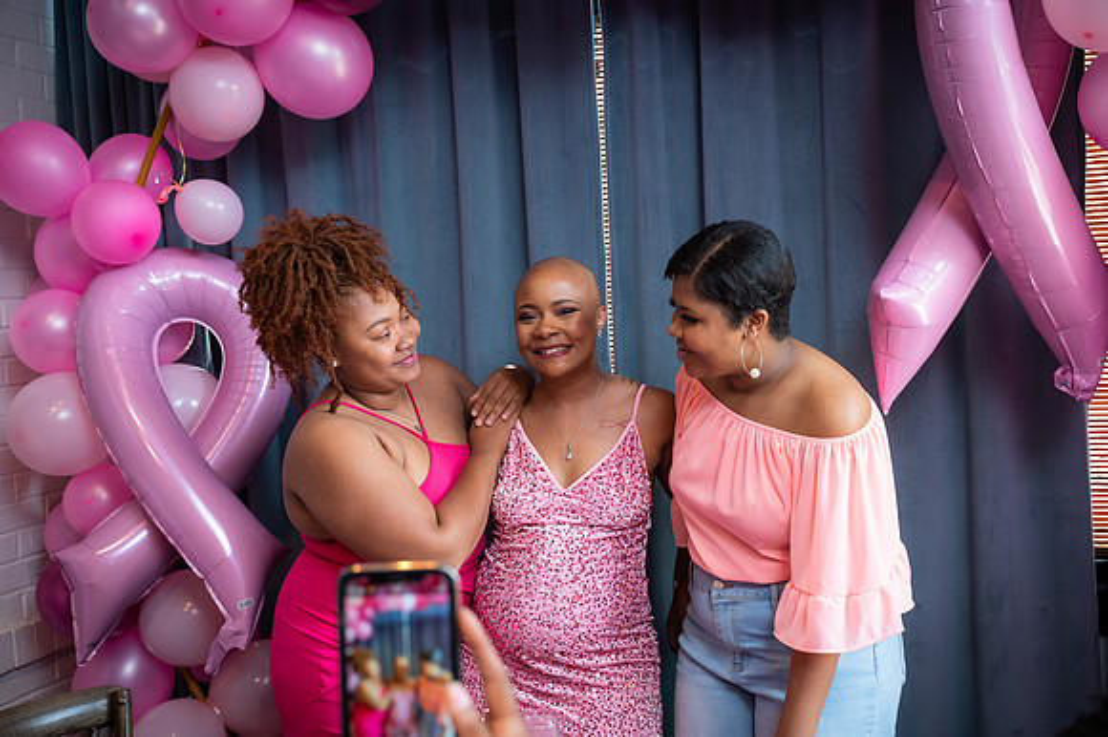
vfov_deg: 32.6
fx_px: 1261
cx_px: 554
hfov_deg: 47.4
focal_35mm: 41
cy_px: 368
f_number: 4.5
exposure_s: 1/200
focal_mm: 41
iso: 1600
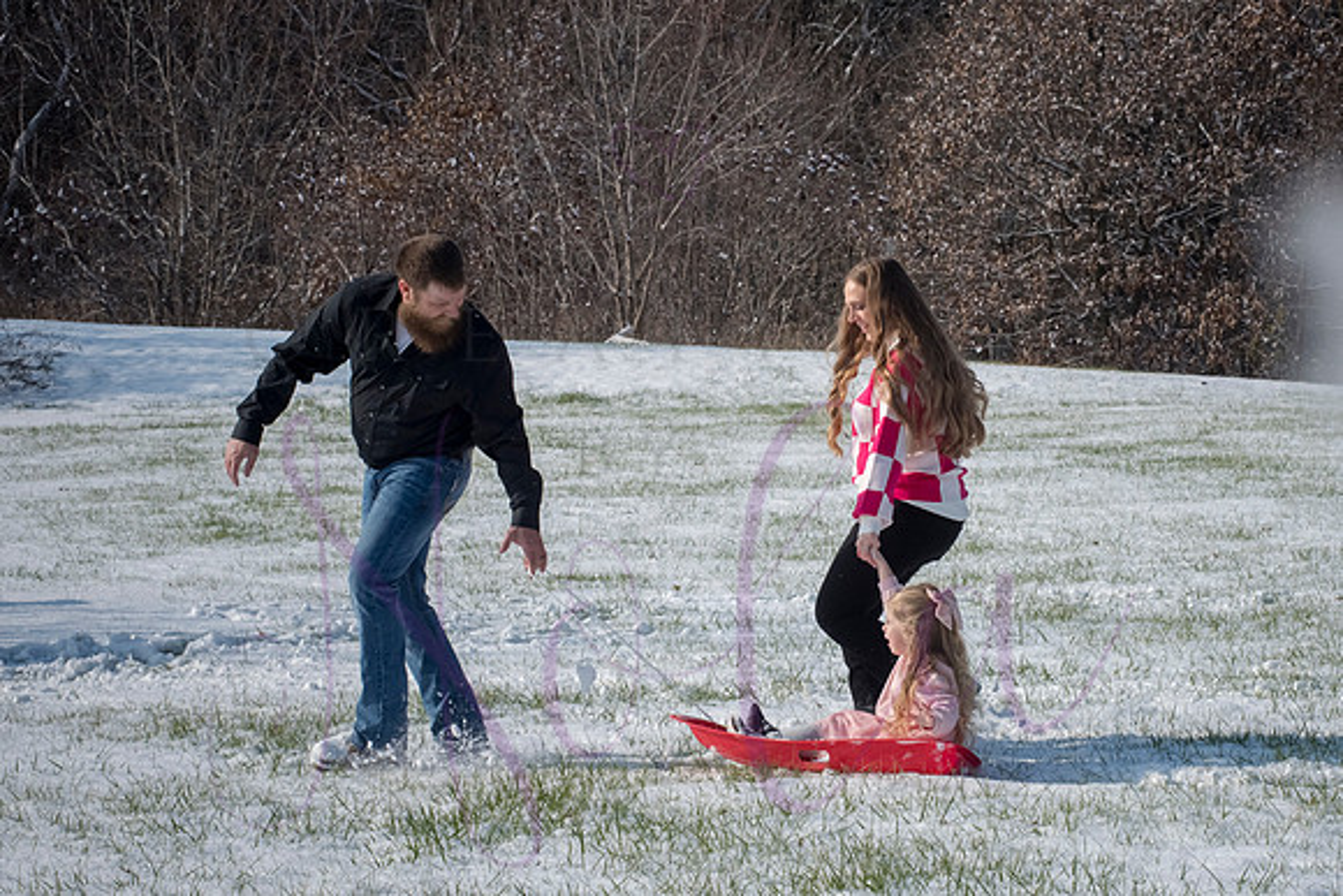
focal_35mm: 121
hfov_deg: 16.9
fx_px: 4516
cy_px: 481
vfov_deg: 11.3
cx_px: 845
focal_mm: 80
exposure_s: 1/1000
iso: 640
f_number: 14
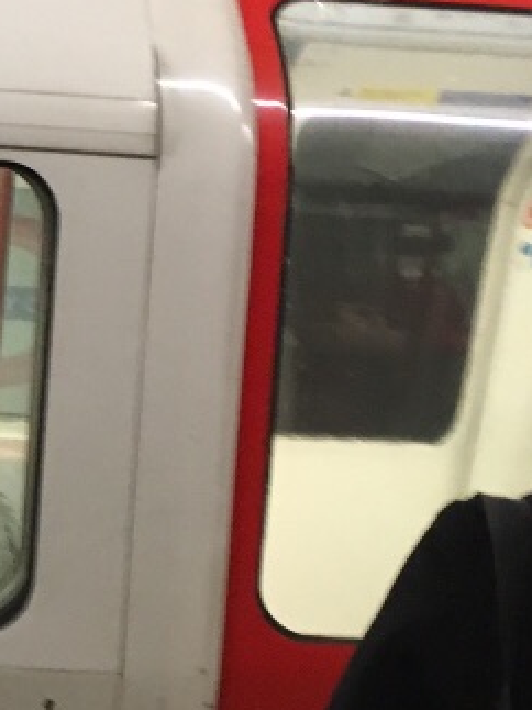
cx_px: -284
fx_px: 1886
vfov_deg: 21.2
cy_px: 484
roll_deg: -5.0
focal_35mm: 92
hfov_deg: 14.8
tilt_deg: -9.0
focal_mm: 4.15
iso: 160
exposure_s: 1/33
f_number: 2.2
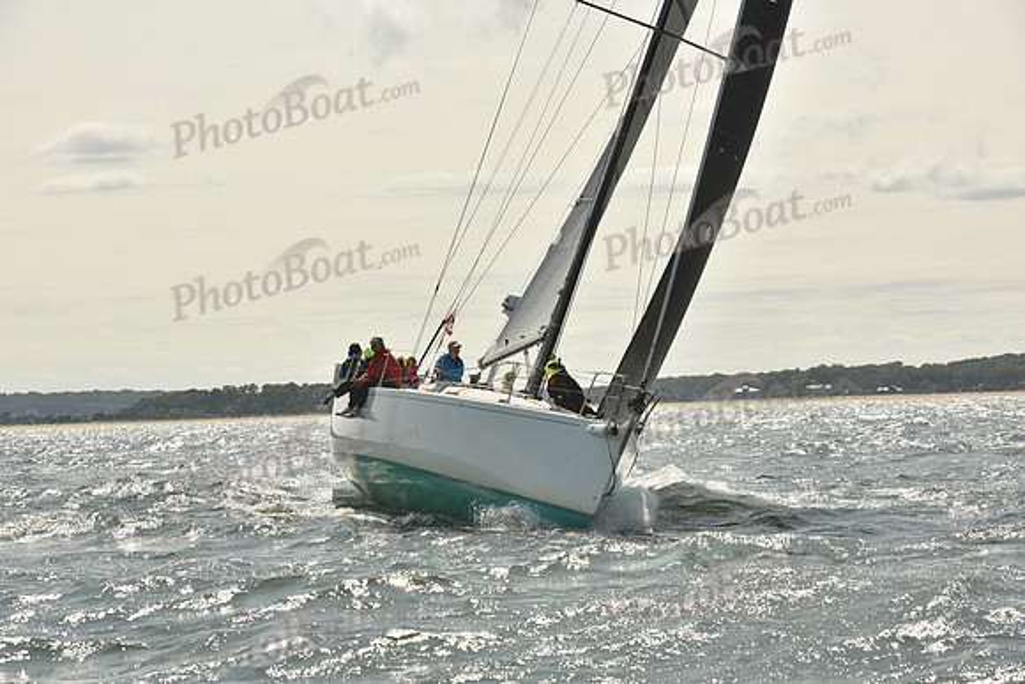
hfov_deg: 15.8
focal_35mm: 130
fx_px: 3702
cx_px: 512
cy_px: 342
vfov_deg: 10.6
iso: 250
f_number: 11
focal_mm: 130
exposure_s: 1/800
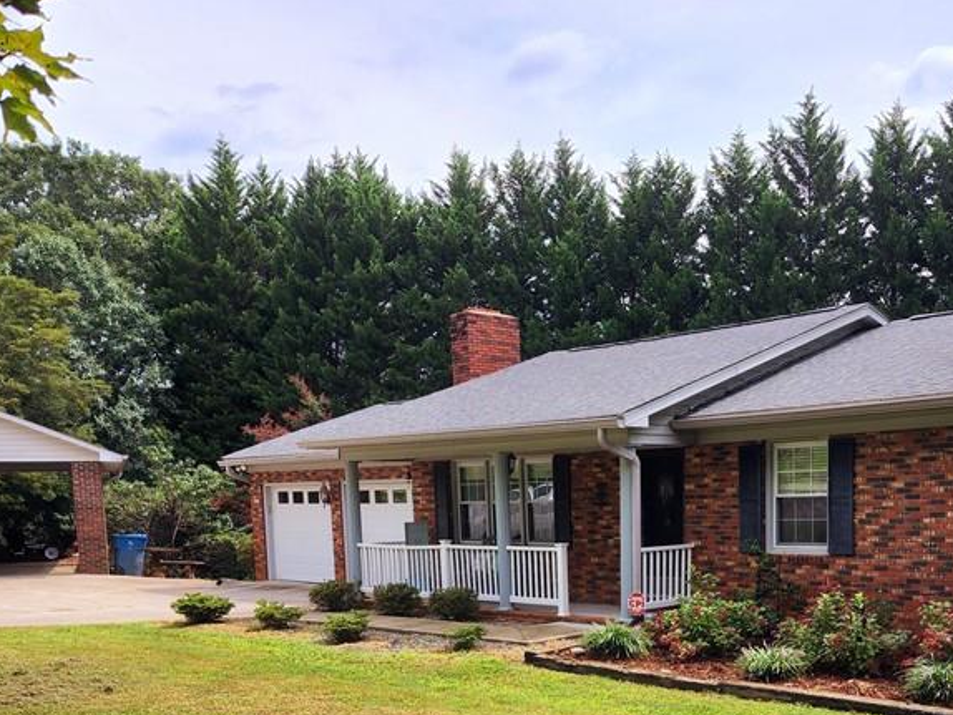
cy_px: 606
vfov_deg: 33.8
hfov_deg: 45.1
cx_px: 628
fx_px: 1129
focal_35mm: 41
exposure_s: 1/588
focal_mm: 6.4
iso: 12
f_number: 1.8
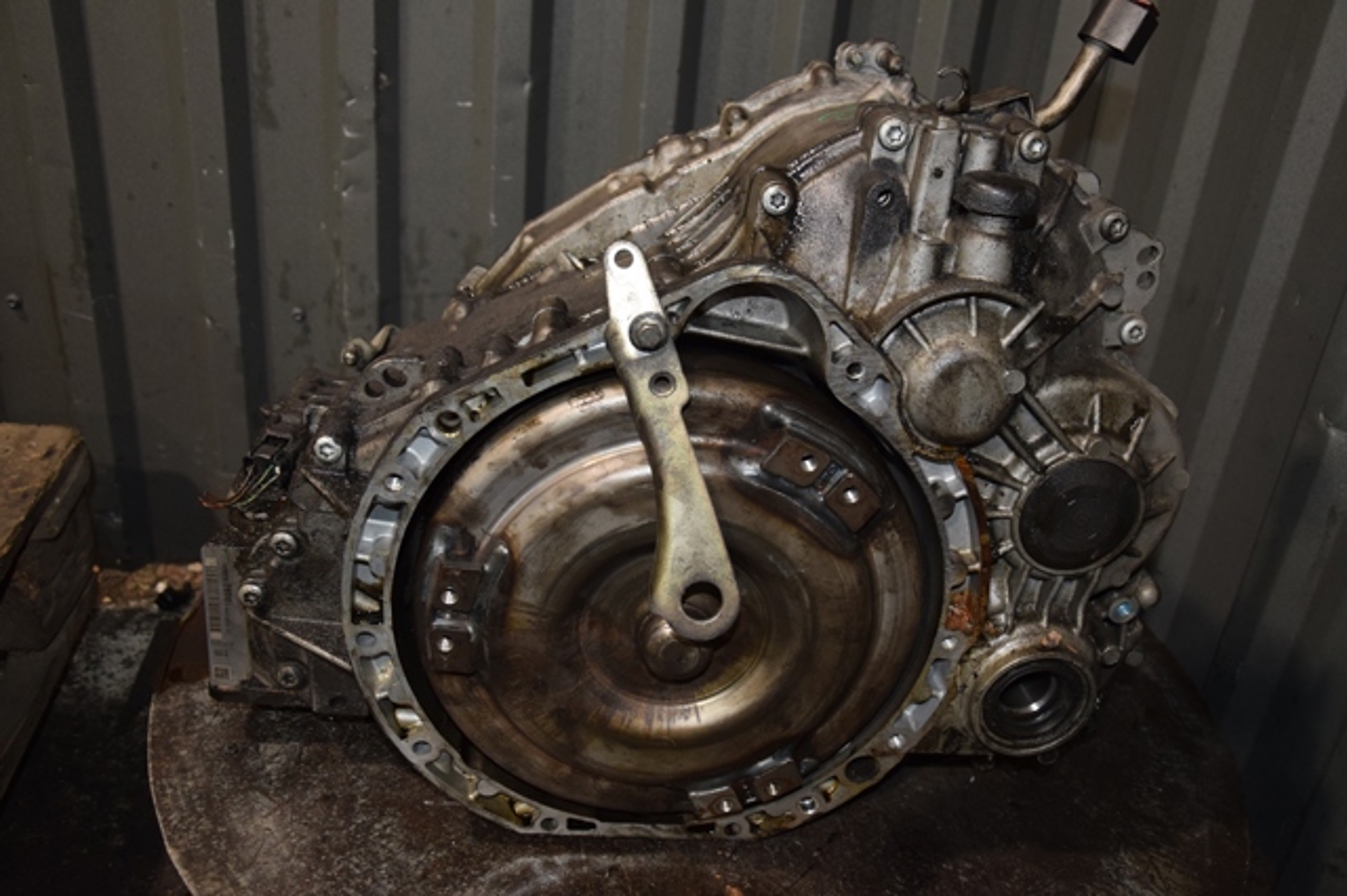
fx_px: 1178
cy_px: 448
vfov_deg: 41.7
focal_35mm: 32
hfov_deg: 59.5
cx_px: 674
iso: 800
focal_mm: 21
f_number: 5
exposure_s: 1/60
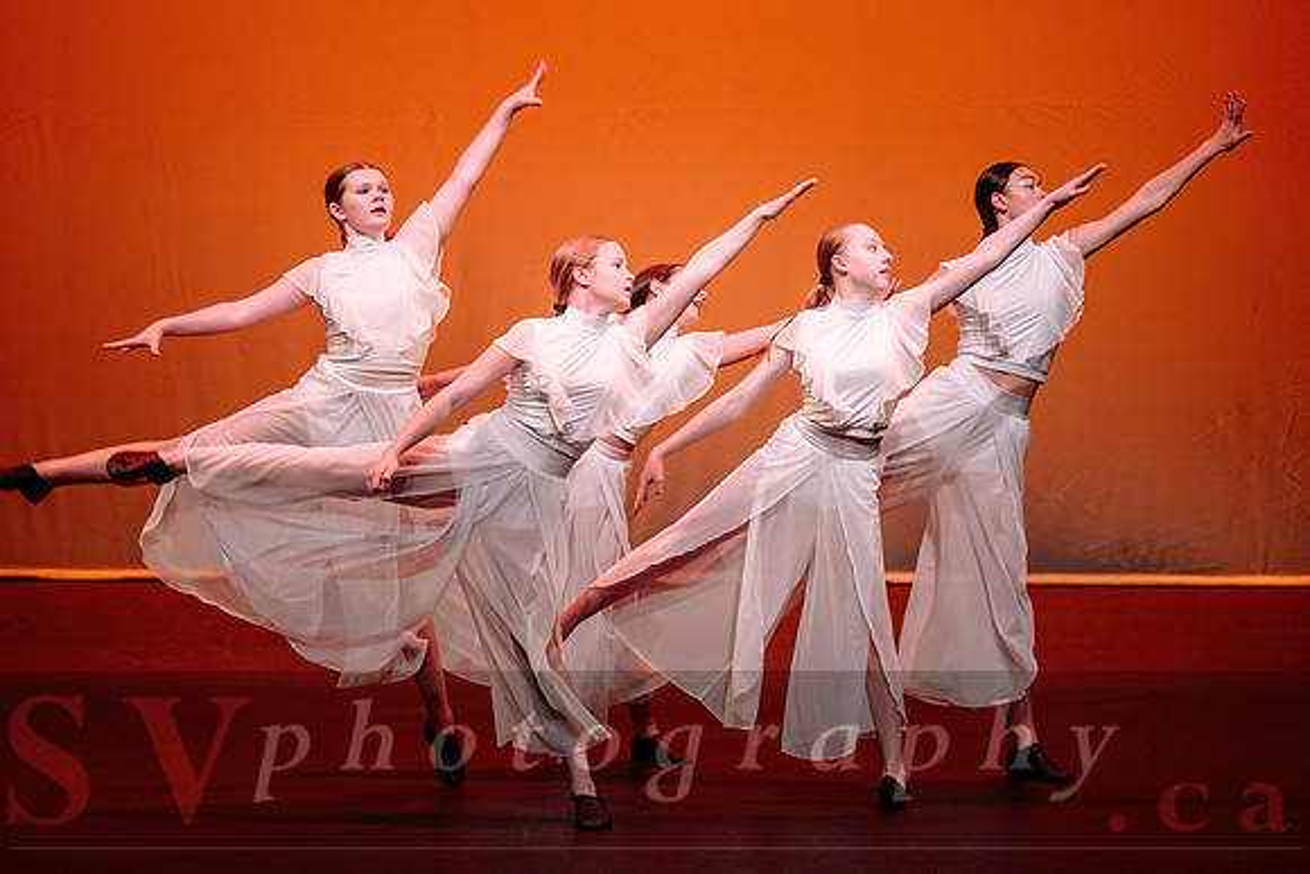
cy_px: 384
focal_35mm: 168
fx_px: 6127
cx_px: 735
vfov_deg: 8.2
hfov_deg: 12.2
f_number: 2.8
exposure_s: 1/400
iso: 1250
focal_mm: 150
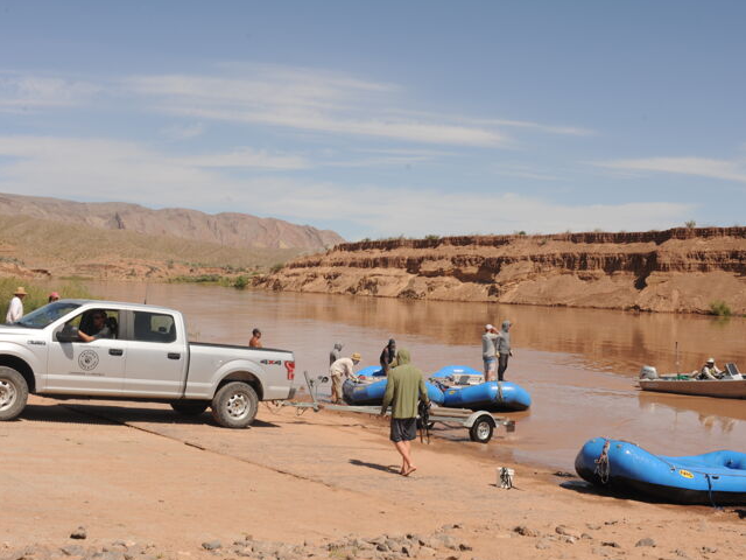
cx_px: 407
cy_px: 298
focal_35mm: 42
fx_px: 905
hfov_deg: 44.7
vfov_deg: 34.3
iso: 200
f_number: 13
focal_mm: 35
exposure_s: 1/320
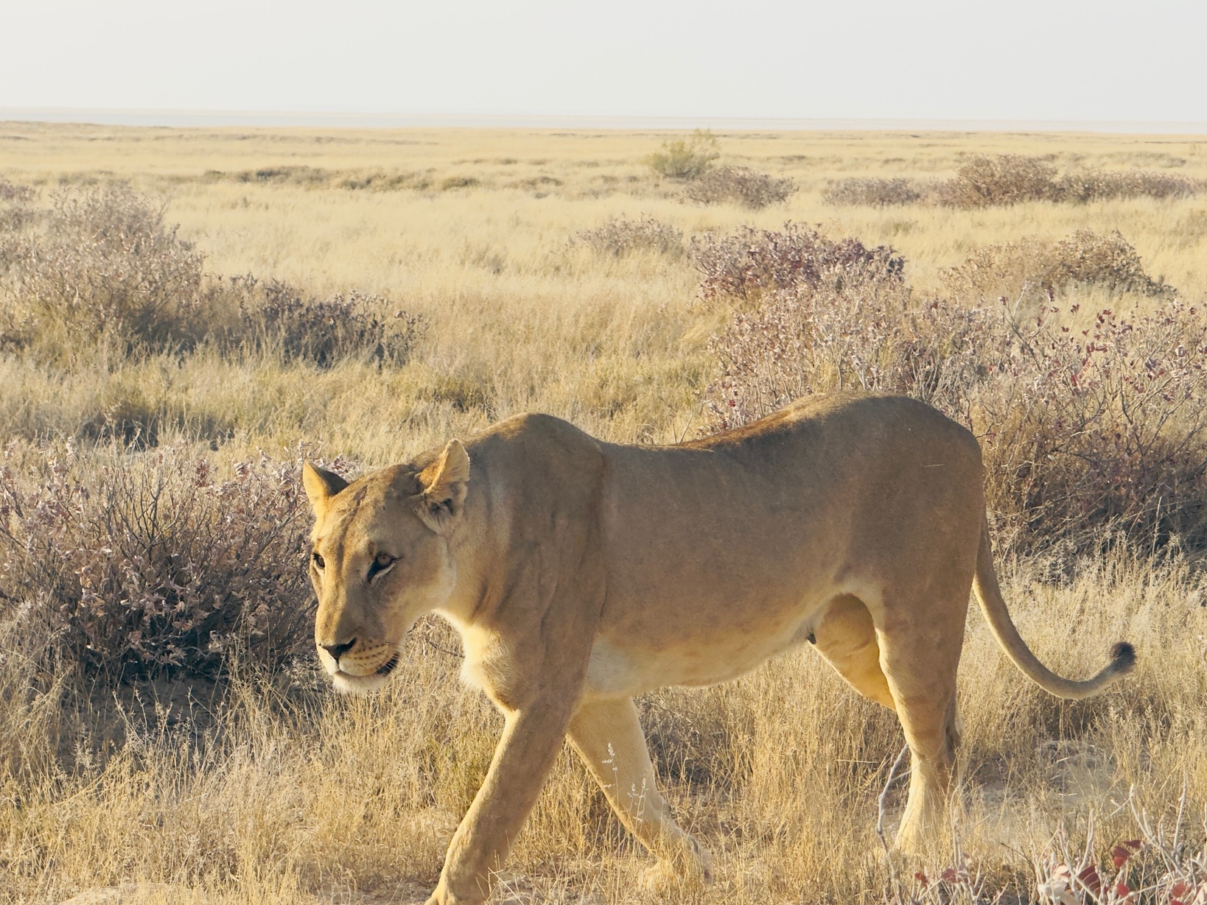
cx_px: 609
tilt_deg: -5.0
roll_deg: -0.7
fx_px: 5231
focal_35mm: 150
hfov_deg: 13.2
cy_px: 532
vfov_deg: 9.9
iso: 50
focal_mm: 15.66
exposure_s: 1/1130
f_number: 2.8
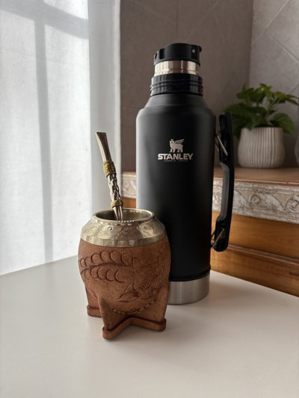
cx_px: 150
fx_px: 299
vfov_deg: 67.3
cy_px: 199
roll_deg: -1.9
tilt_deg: -8.6
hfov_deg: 53.1
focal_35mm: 26
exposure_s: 1/142
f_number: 1.6
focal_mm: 5.96
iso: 40
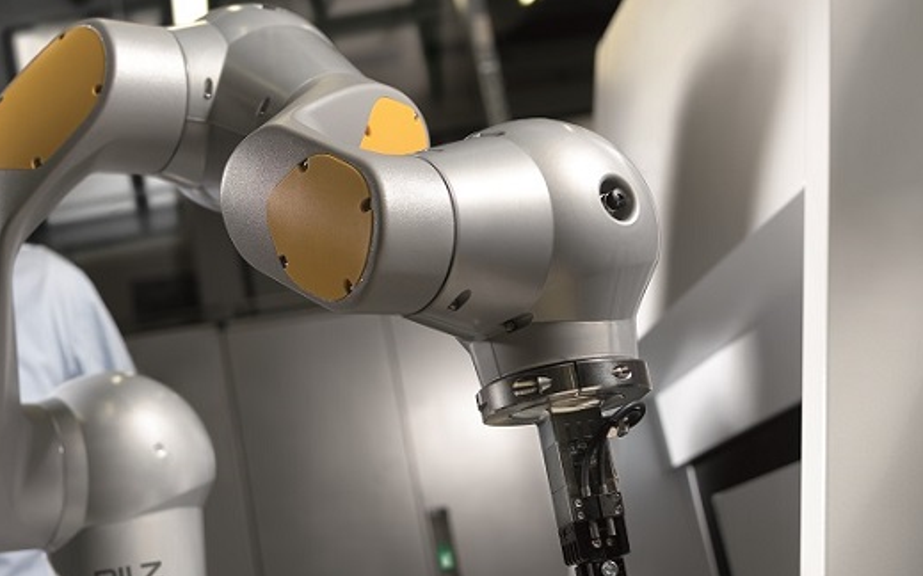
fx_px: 1383
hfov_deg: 36.2
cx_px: 247
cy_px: 358
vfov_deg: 23.5
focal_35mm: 55
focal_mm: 35
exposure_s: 1/60
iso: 80
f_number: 4.5
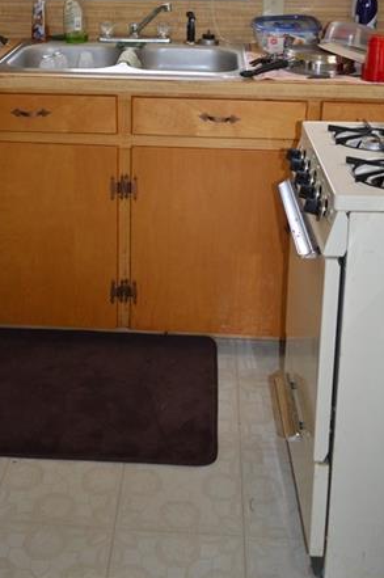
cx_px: 156
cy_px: 85
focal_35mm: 47
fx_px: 754
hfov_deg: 28.5
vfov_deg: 39.6
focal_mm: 18
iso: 400
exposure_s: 1/60
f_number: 4
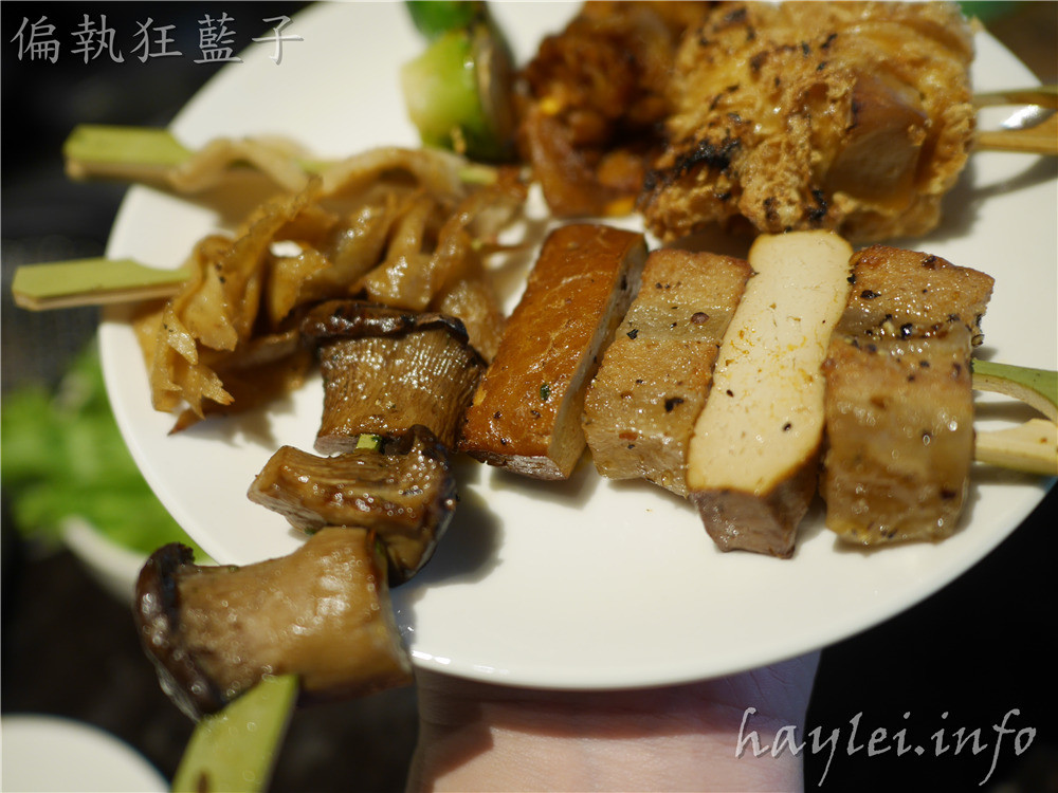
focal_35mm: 30
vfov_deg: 46.8
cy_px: 396
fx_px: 917
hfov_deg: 60.0
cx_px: 529
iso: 200
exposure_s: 1/100
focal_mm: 15
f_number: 2
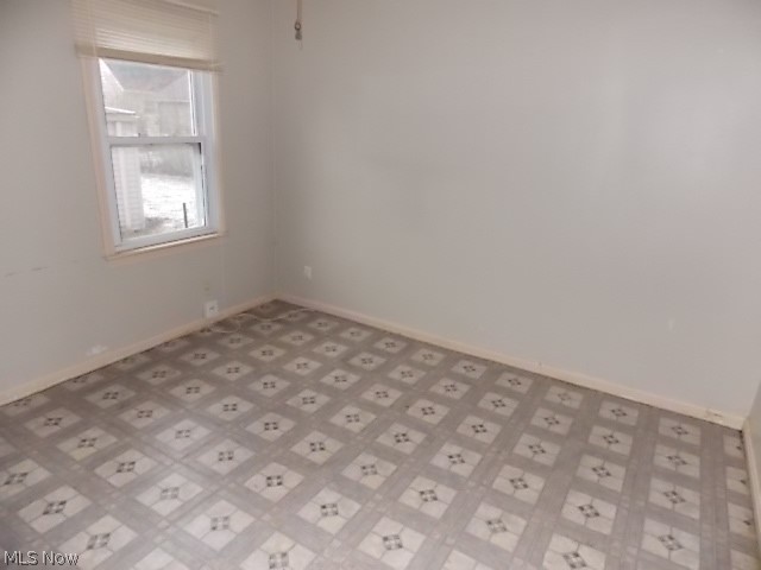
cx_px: 380
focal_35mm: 23
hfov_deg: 73.9
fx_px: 506
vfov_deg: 58.9
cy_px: 285
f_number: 3.1
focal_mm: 4
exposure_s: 1/30
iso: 200
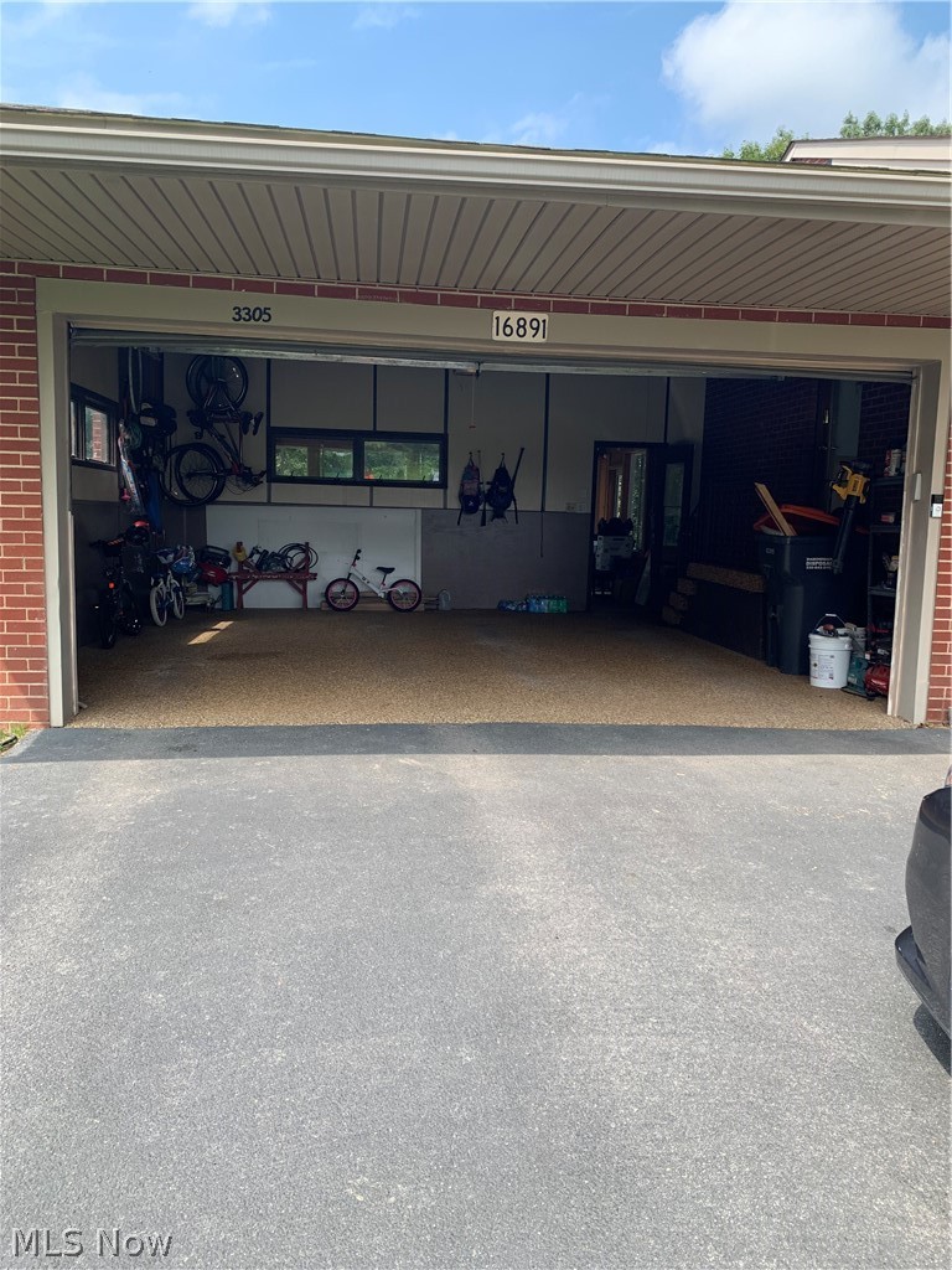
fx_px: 953
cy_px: 635
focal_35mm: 26
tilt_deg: -5.8
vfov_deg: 67.3
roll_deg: -2.0
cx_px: 476
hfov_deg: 53.1
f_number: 1.8
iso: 25
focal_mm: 4.25
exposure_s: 1/627
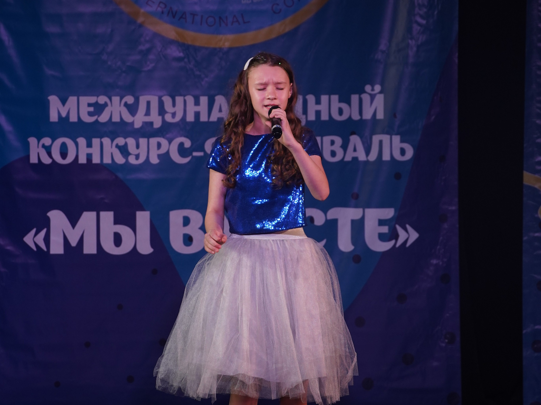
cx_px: 271
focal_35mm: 253
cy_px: 187
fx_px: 3954
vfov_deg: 5.9
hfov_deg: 7.8
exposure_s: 1/250
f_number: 5.6
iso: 1600
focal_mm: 175
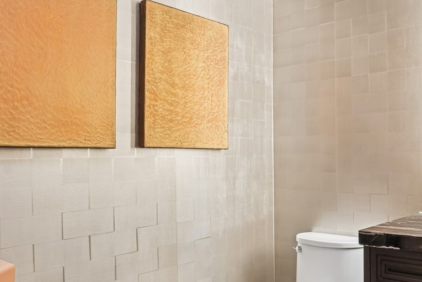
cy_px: 158
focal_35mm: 36
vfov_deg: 36.8
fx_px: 422
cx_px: 339
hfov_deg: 49.9
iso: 320
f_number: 8
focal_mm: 17
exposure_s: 1/25
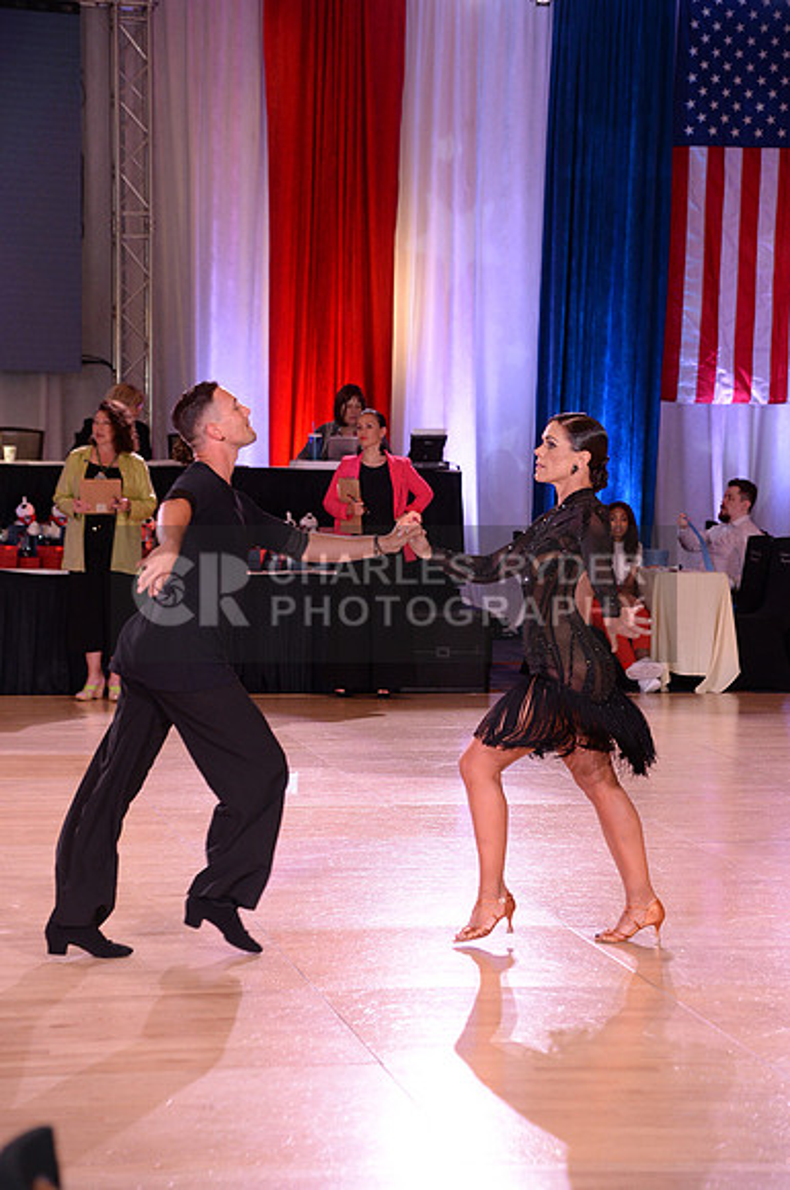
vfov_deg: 20.8
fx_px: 3235
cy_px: 595
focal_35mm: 98
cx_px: 395
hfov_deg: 13.9
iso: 2000
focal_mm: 98
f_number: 5
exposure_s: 1/250
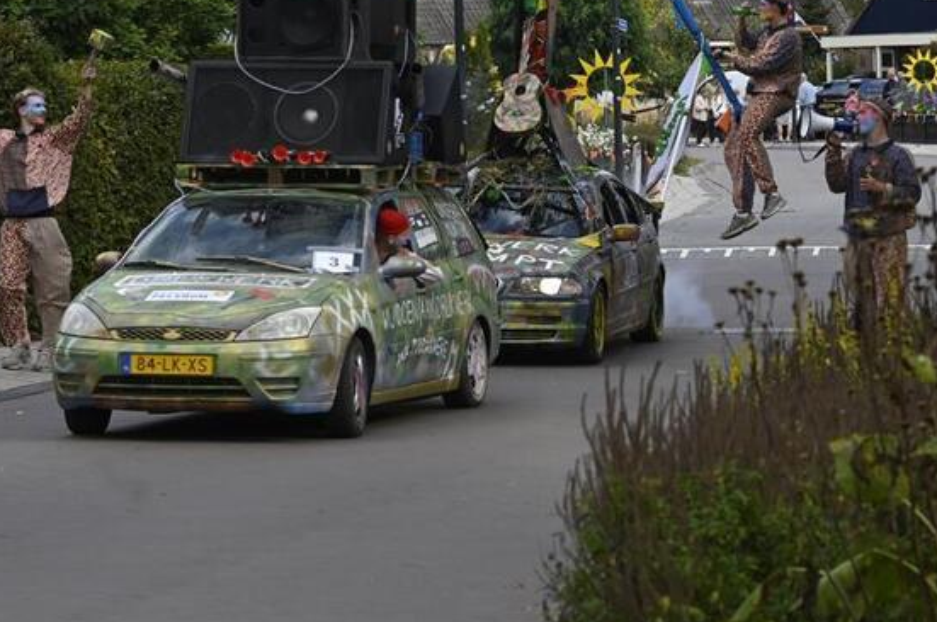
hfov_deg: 11.4
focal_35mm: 180
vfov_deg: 7.6
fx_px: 4679
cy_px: 72
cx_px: 779
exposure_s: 1/640
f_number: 6.3
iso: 320
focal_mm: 100
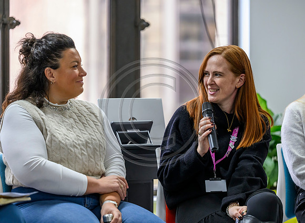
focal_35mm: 165
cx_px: 167
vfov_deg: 8.9
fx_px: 1436
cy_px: 112
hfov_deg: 12.1
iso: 3200
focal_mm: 155
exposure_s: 1/400
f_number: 3.2
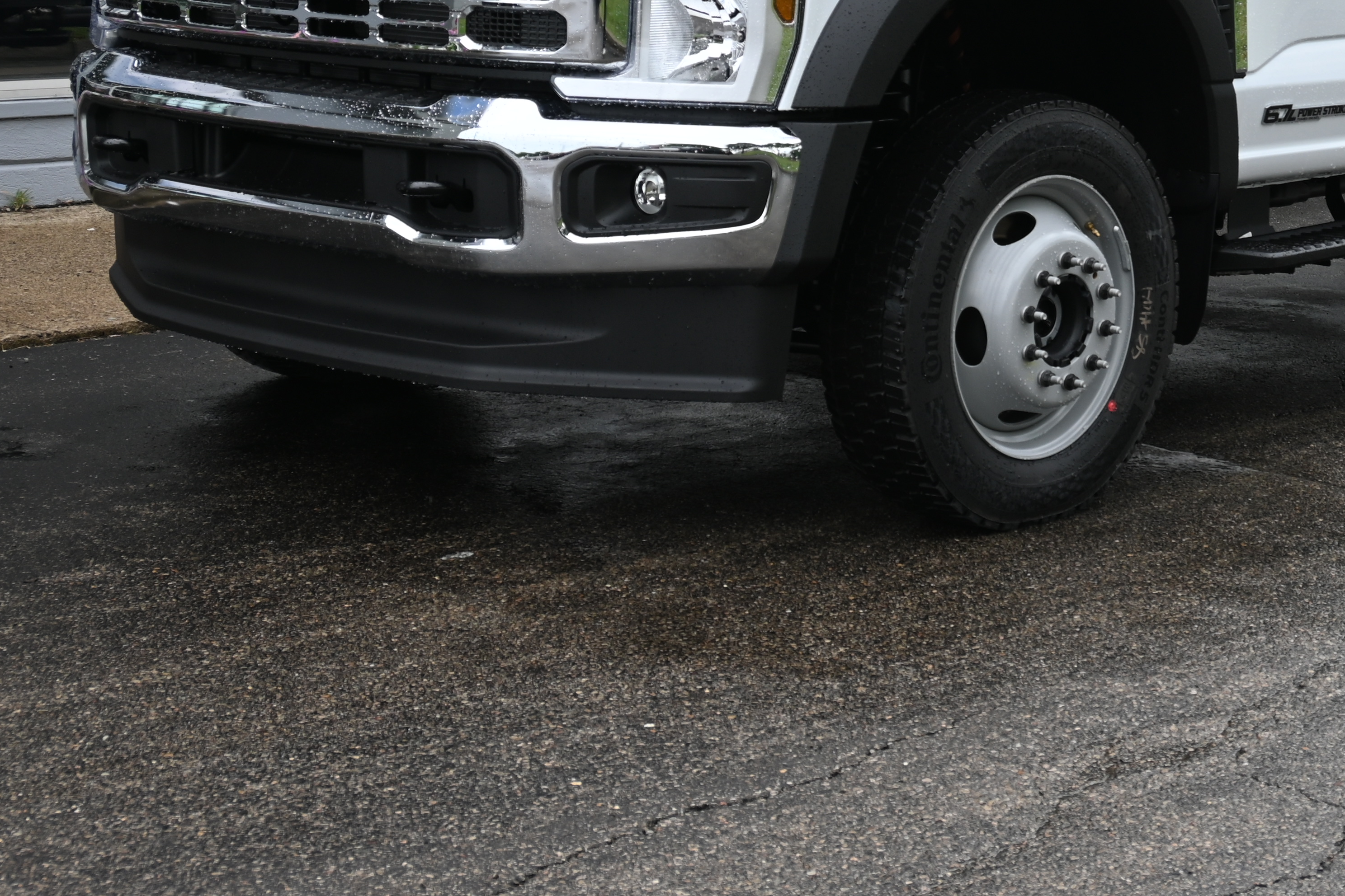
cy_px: 116
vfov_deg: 18.4
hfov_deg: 27.2
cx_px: 1081
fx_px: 2727
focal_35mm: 73
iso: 125
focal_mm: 26
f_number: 5.6
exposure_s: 1/250
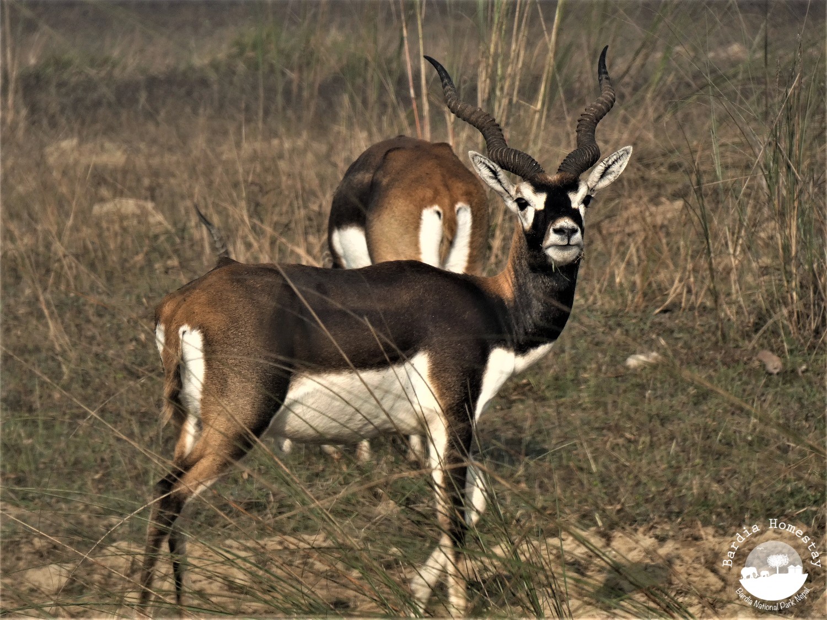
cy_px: 310
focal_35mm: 661
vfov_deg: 2.3
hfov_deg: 3.0
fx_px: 15792
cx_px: 414
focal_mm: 118.5
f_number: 5.6
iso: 80
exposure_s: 1/320
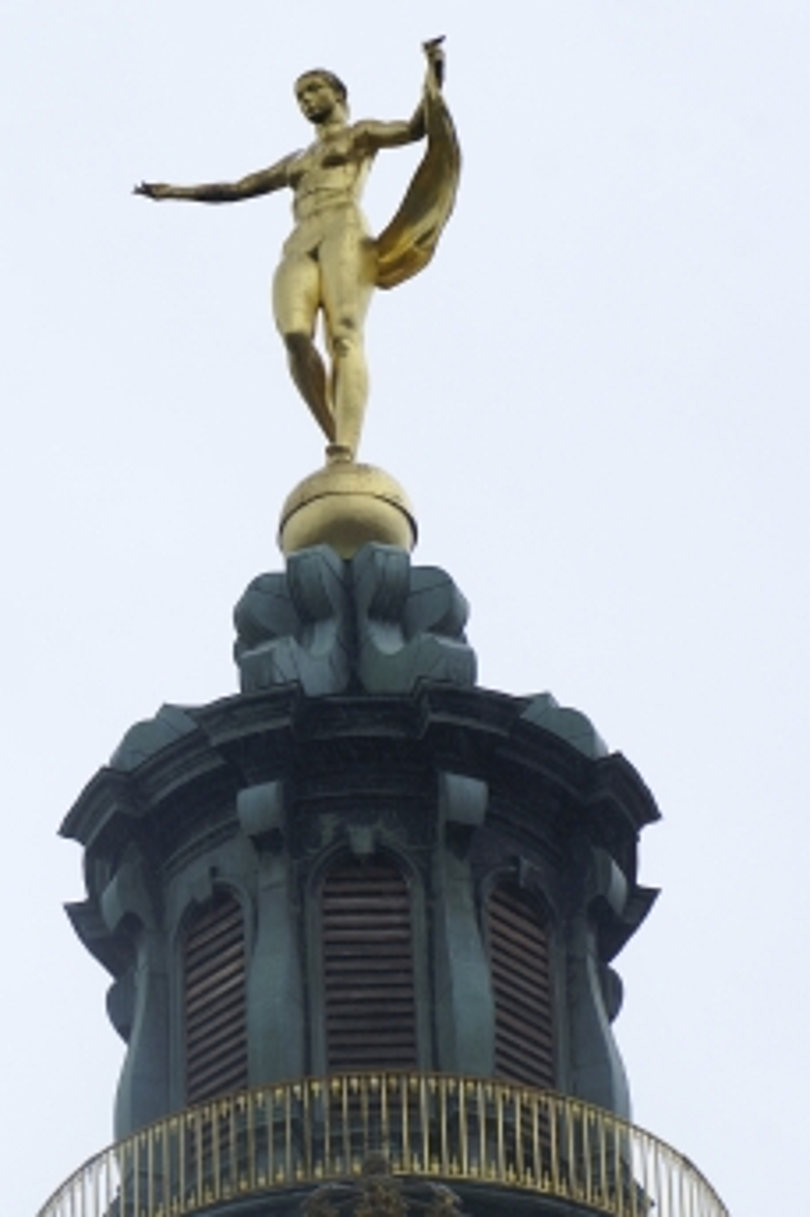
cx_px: 331
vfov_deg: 7.3
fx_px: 9550
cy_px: 672
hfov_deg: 4.9
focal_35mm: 283
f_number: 8
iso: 100
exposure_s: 1/160
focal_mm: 135
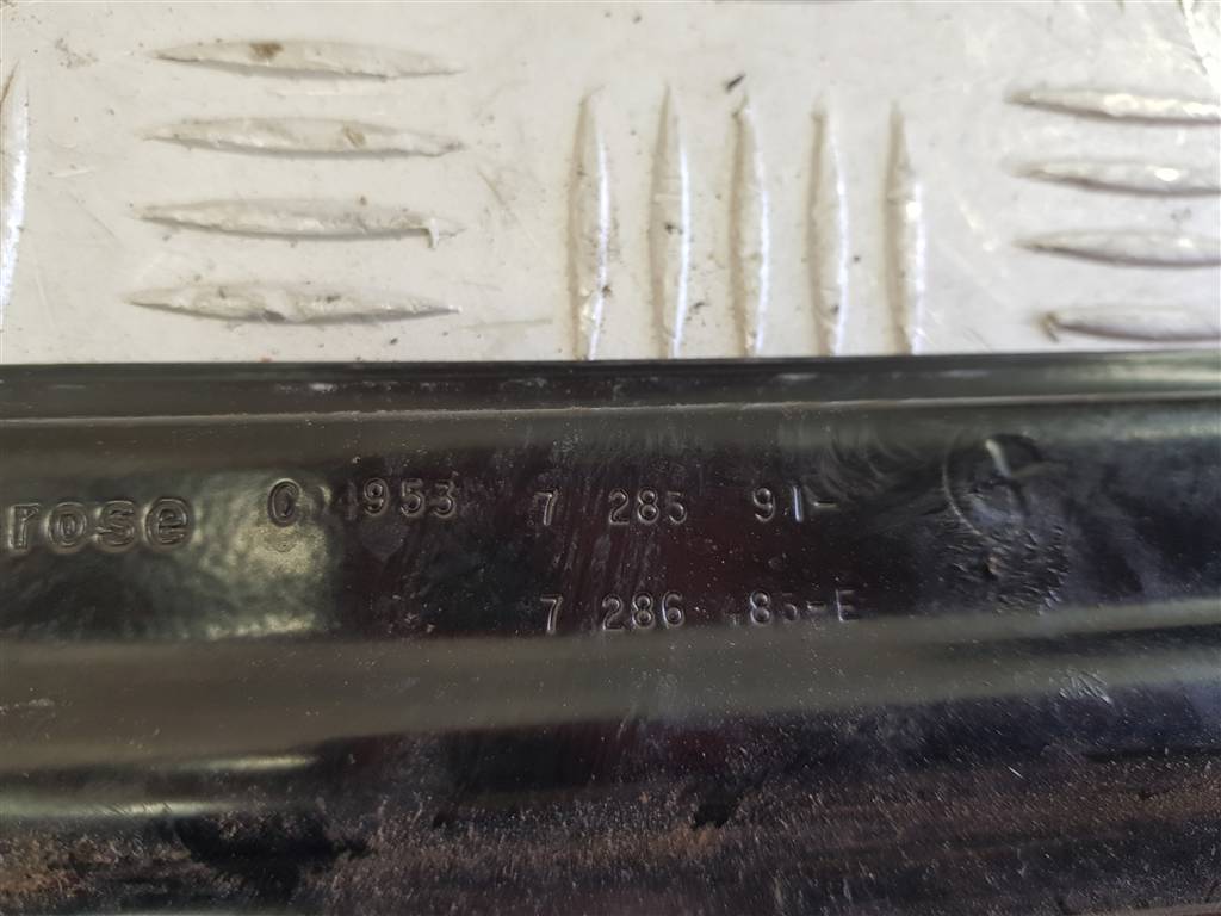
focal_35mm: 26
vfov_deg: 53.1
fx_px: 917
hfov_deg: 67.3
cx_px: 610
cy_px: 458
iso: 100
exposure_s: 1/100
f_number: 1.7
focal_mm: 4.2
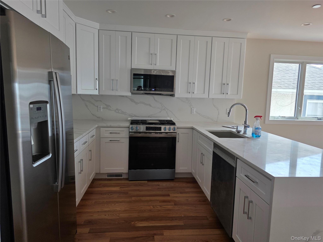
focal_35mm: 23
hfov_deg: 73.9
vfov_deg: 58.9
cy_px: 121
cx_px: 162
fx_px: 215
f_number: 1.7
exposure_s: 1/180
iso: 80
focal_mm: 6.3
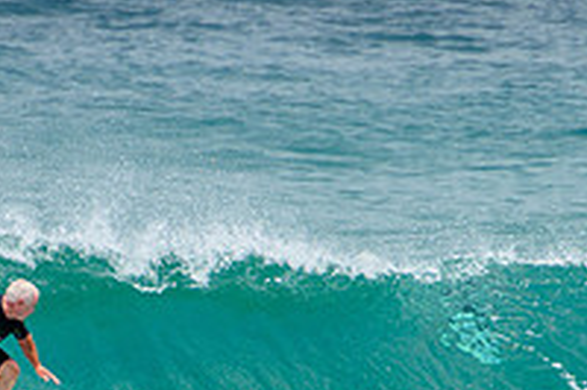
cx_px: 279
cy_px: 460
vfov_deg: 0.9
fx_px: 26051
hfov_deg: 1.3
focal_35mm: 1599
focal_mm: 400
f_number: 5.6
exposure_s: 1/2000
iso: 220
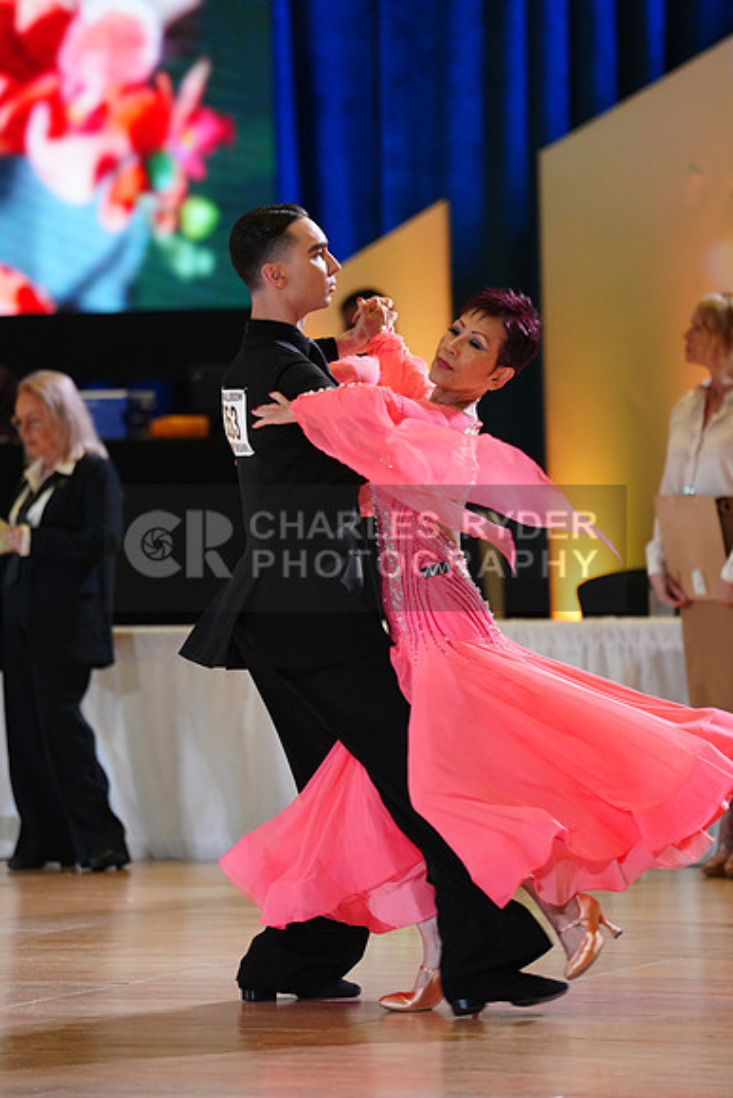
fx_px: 5921
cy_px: 549
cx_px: 366
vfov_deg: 10.6
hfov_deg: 7.1
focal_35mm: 194
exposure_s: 1/400
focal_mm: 194
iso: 2000
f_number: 2.8
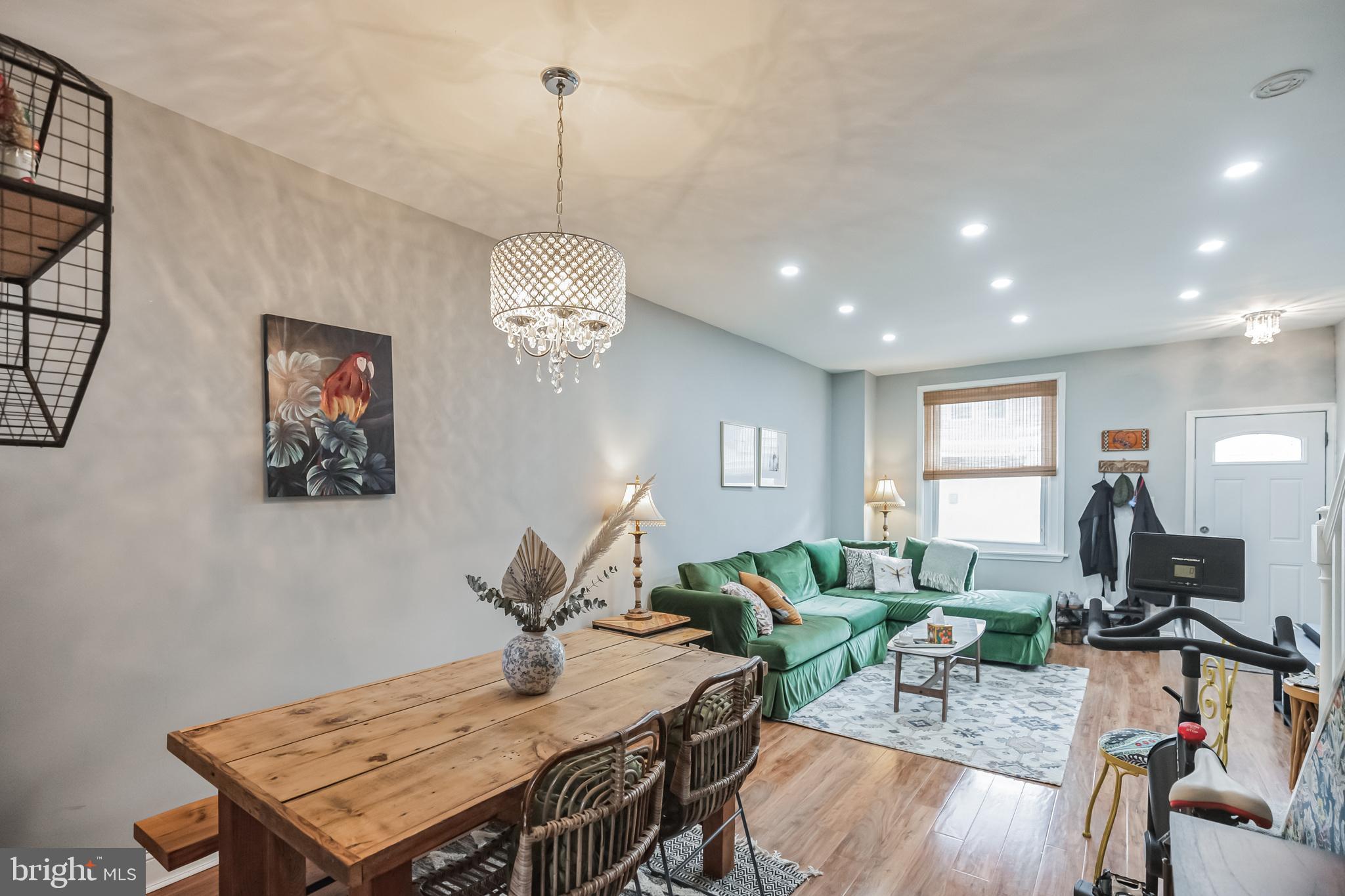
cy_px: 448
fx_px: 598
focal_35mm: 16
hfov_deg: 96.7
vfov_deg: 73.7
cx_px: 672
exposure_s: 1/60
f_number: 4
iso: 800
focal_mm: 16
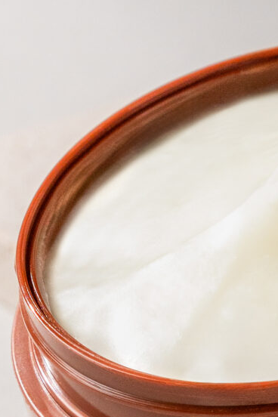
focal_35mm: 728
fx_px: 8432
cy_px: 531
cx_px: 207
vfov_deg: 2.8
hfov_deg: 1.9
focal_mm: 157
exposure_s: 1/320
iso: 800
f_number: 8
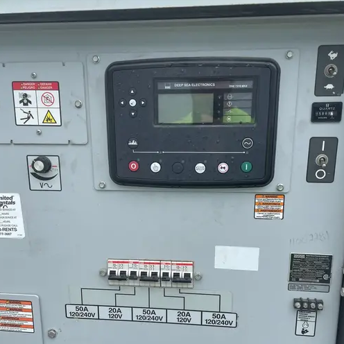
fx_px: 382
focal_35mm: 34
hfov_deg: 48.5
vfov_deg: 48.1
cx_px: 172
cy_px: 213
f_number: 1.6
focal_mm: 4.2
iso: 32
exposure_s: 1/1014
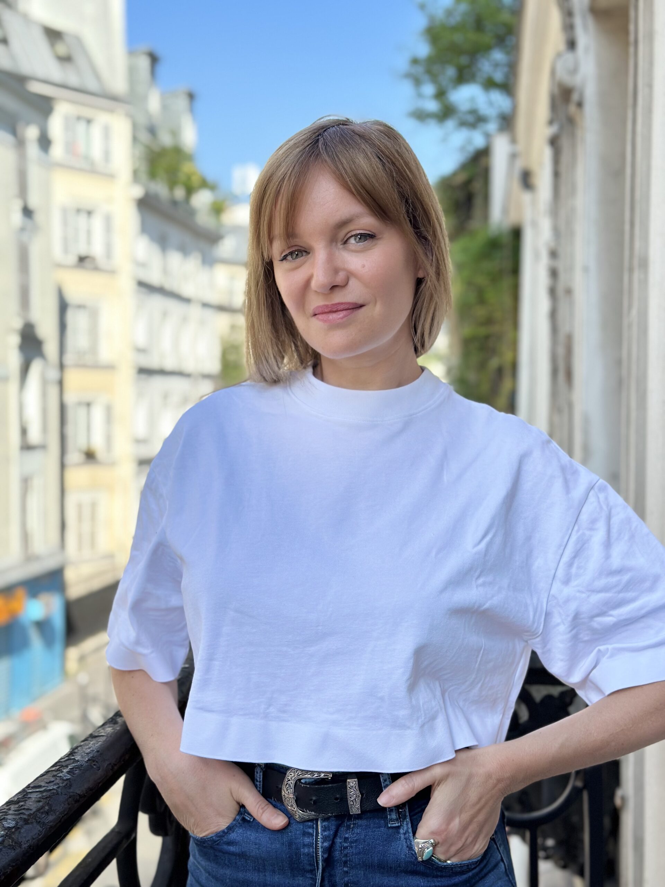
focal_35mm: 48
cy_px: 444
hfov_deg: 30.3
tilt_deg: -2.3
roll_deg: -0.2
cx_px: 332
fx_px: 1229
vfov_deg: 39.7
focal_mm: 6.86
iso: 80
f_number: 1.78
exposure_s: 1/1695
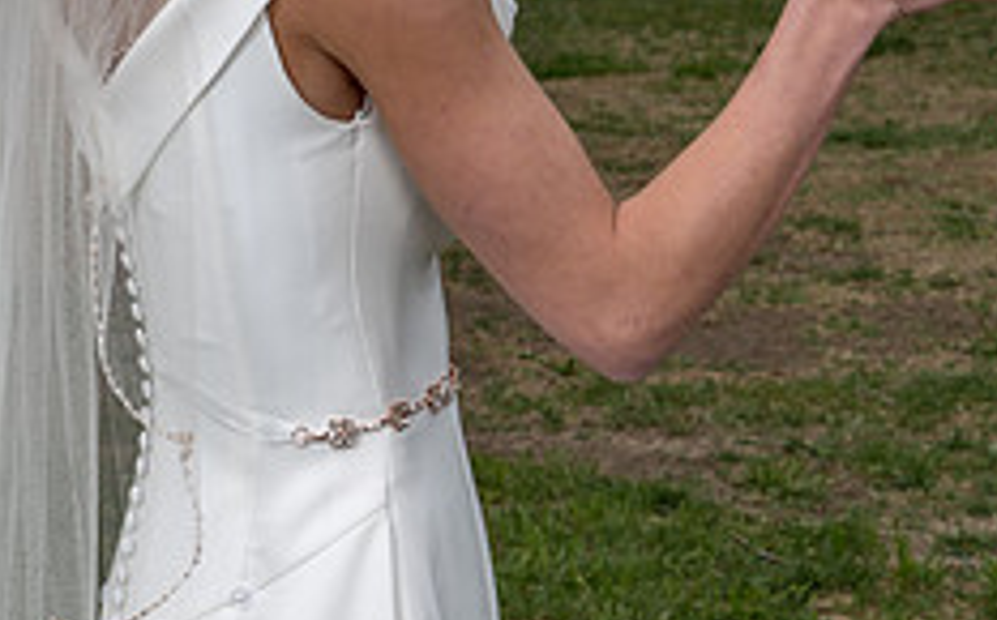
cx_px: 997
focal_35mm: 89
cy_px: -169
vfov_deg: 14.1
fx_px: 2415
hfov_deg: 22.4
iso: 100
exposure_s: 1/125
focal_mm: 35
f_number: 6.3
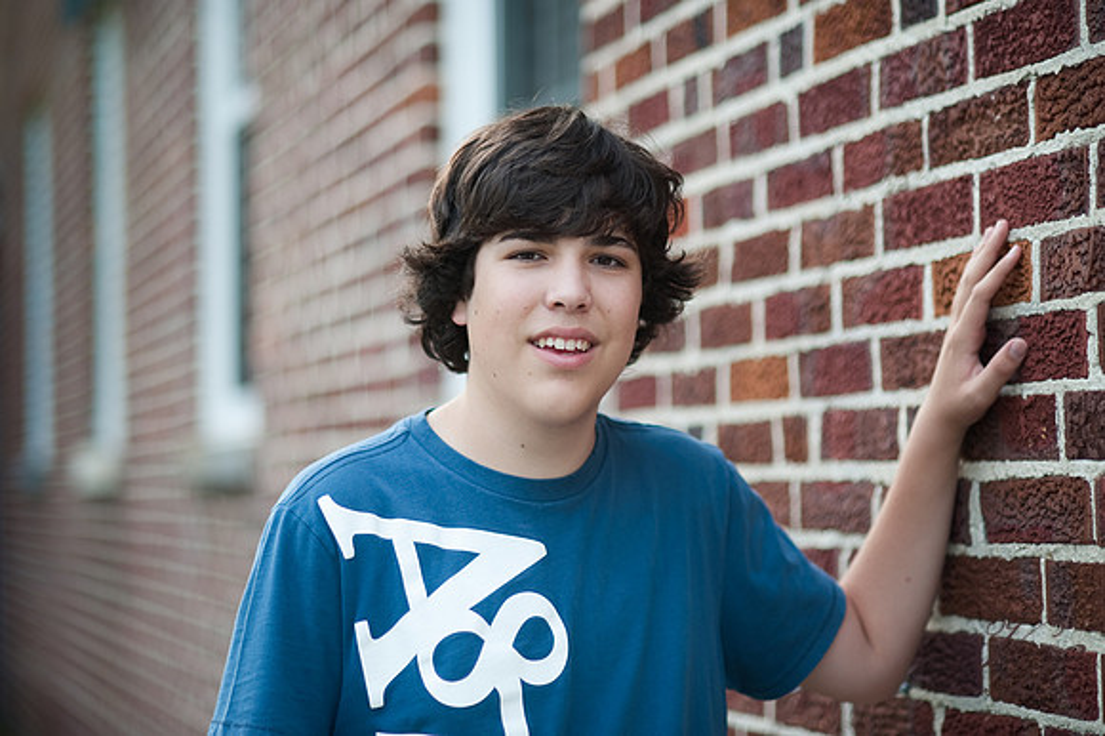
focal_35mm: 85
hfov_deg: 23.9
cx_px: 552
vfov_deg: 16.1
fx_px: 2607
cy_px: 368
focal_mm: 85
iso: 200
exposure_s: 1/250
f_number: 2
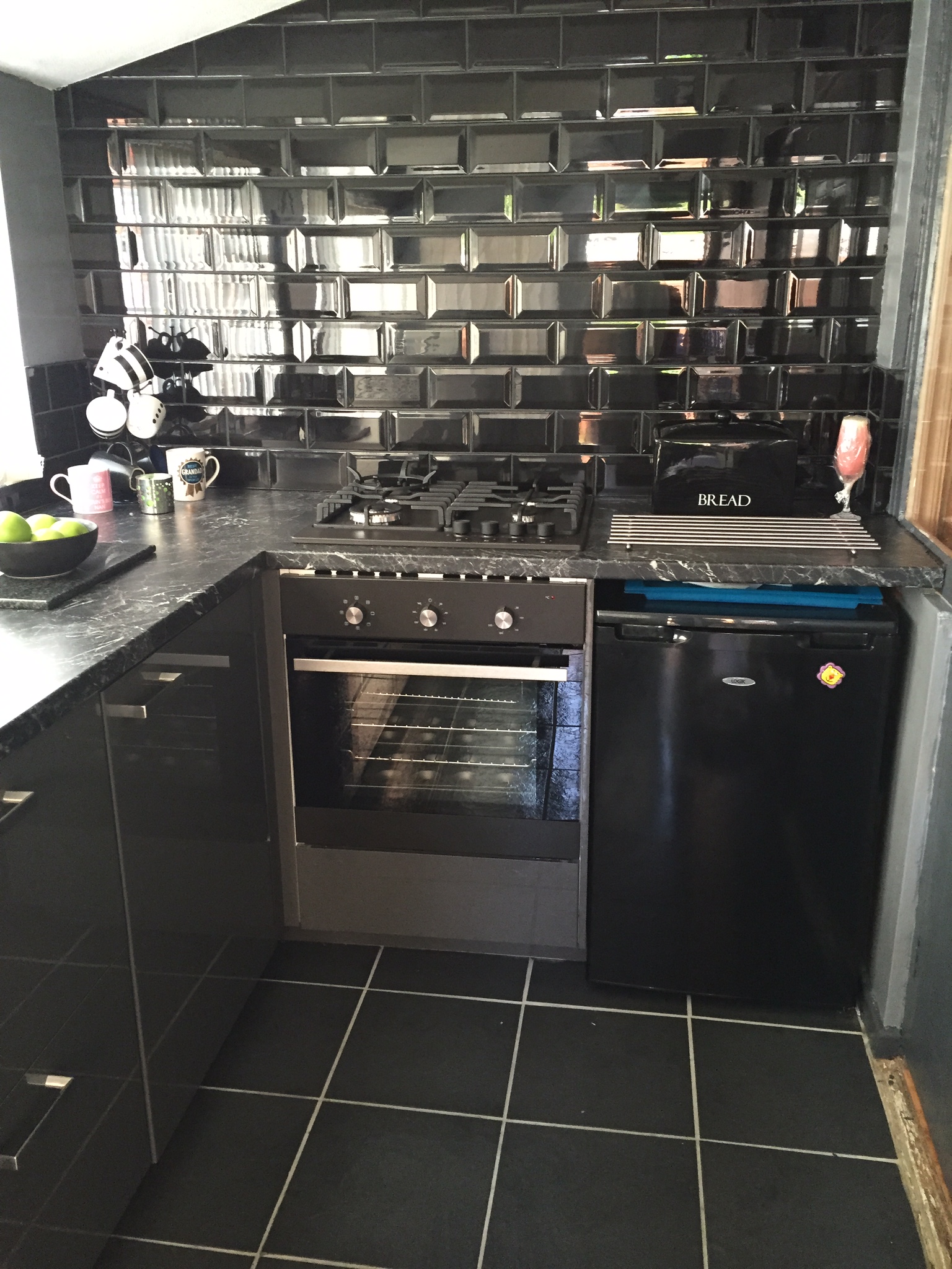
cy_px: 634
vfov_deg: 61.7
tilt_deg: -16.8
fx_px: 1063
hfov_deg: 48.2
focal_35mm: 29
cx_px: 476
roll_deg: +0.4
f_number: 2.2
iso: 250
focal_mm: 4.15
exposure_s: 1/30
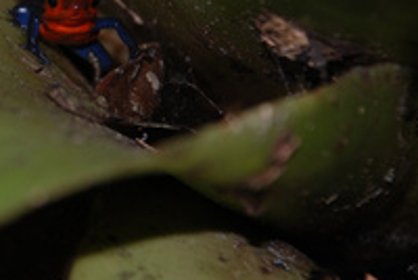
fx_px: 5304
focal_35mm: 456
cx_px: 15
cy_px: 5
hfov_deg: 4.5
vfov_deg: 3.0
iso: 100
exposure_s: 1/60
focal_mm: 135
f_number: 5.6
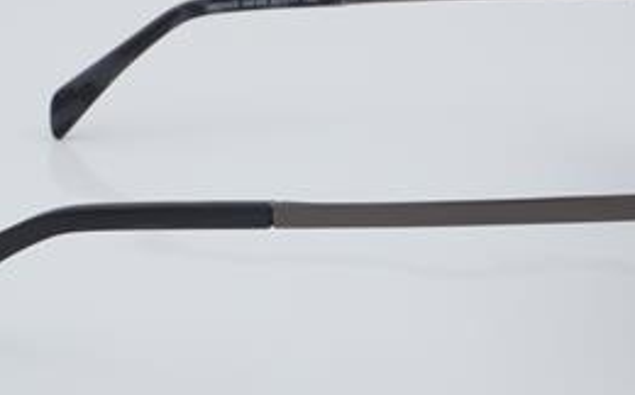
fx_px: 1829
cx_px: 330
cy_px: 176
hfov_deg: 19.7
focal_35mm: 106
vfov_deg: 12.3
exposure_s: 1/4
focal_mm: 45
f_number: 32
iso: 100
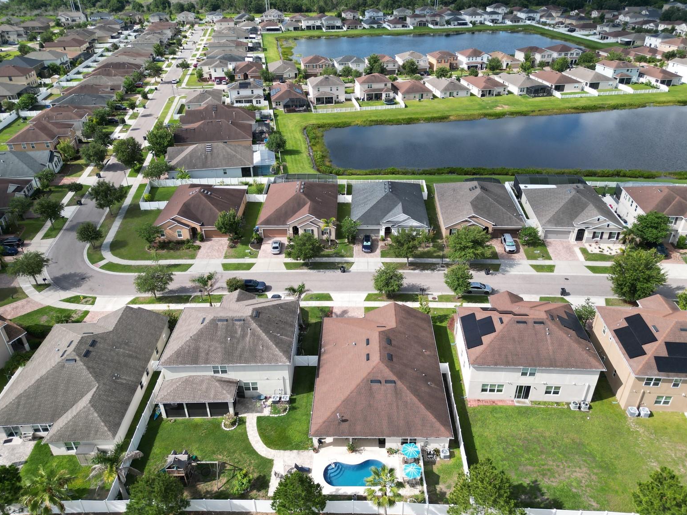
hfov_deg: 69.4
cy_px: 257
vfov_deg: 54.9
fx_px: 496
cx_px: 356
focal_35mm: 25
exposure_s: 1/2500
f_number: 1.7
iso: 140
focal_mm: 6.72
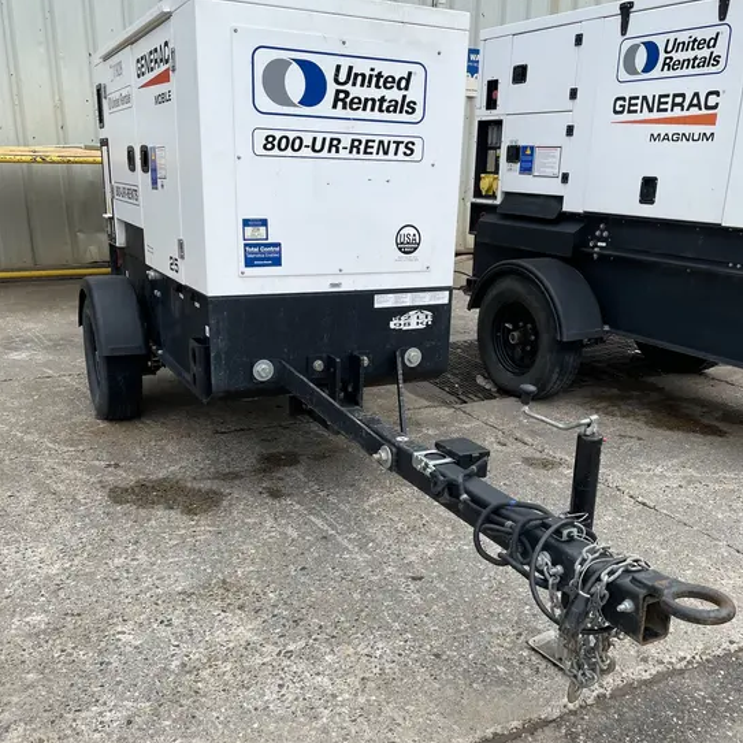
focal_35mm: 31
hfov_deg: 52.5
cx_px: 375
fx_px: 753
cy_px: 425
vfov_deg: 52.3
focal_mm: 4.2
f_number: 1.6
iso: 32
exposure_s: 1/1742
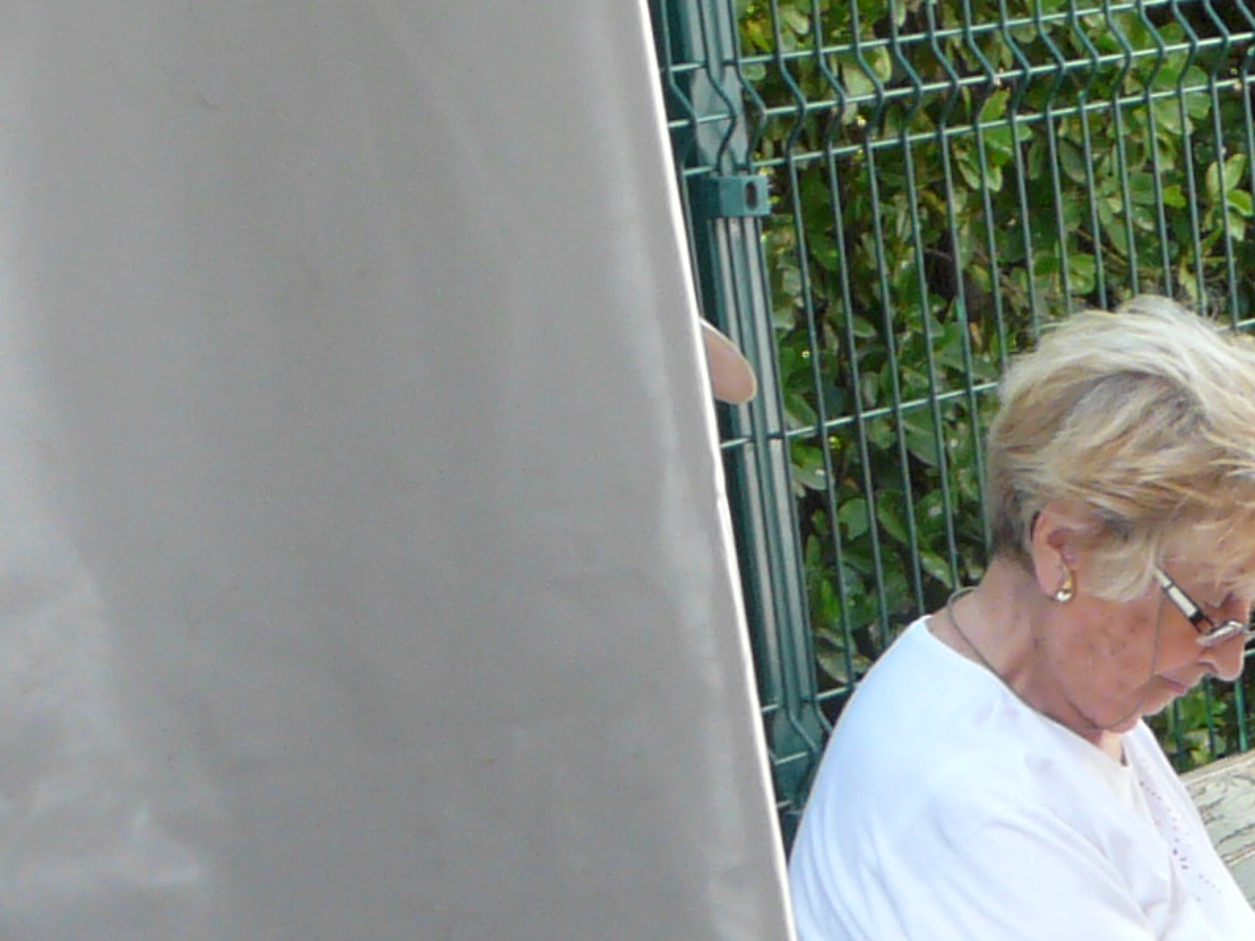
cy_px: 1628
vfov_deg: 9.1
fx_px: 5655
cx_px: 1986
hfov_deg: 12.0
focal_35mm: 156
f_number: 2.8
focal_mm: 6.3
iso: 100
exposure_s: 1/125
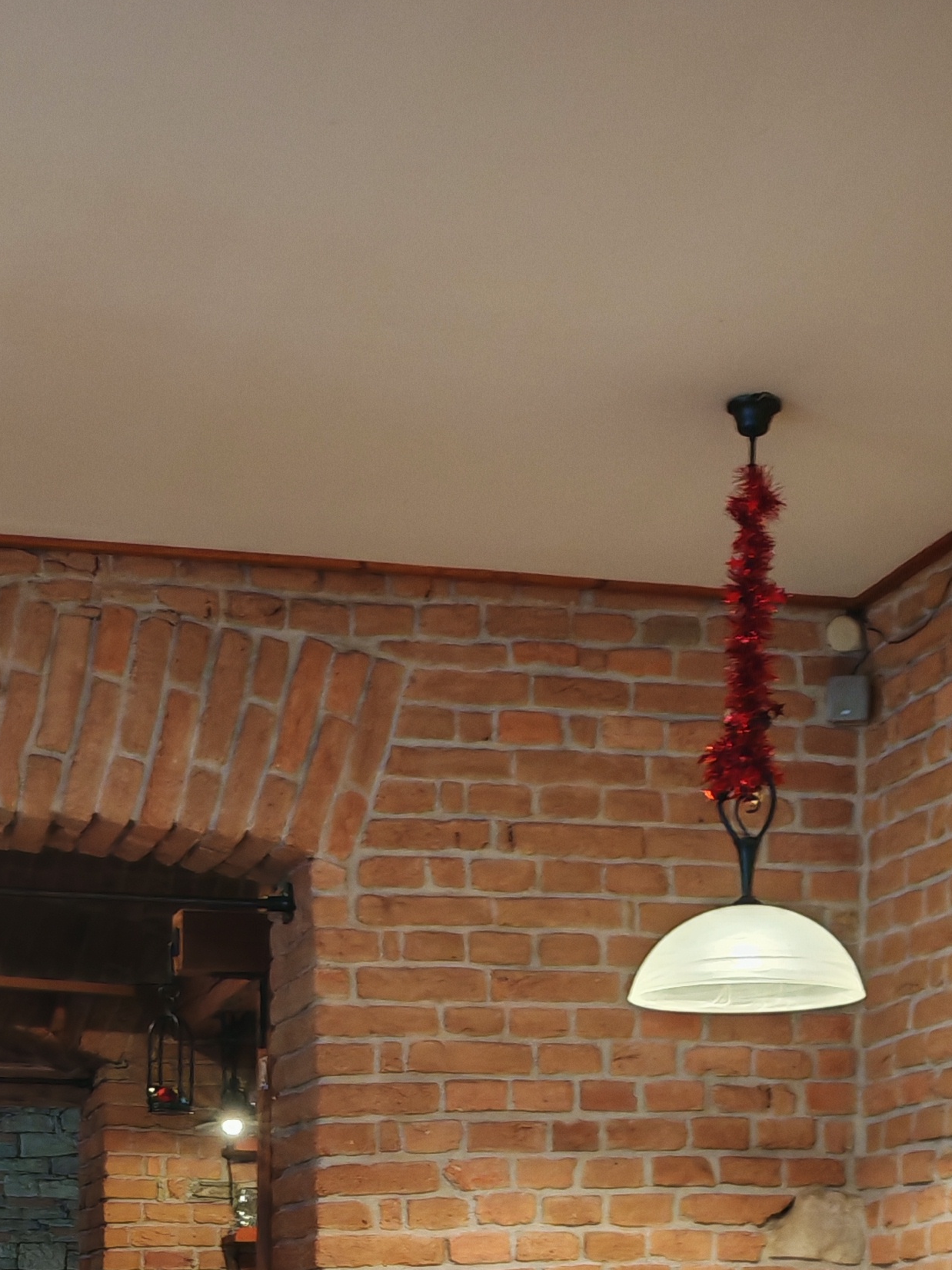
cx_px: 278
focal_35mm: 67
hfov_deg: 21.8
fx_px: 2457
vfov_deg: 27.0
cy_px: 1332
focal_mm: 6.83
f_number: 2
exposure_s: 1/50
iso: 320
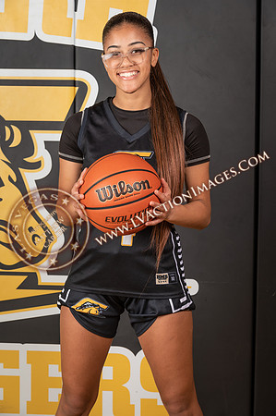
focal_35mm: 135
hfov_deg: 10.1
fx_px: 1556
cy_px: 208
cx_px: 138
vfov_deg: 15.2
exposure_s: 1/125
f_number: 9
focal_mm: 135
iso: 100
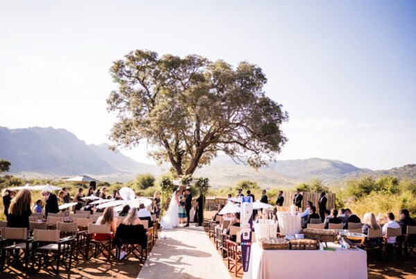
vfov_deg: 50.3
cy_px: 142
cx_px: 218
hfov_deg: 70.0
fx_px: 297
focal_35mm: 26
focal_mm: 16
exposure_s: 1/2000
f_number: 2.8
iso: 200
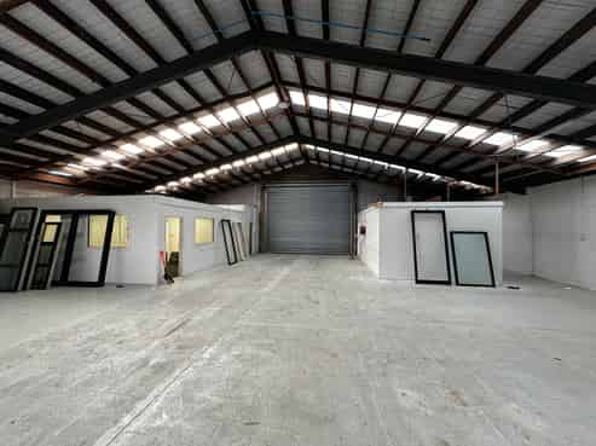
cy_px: 223
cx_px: 298
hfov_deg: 102.1
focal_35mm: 14
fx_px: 241
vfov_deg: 85.6
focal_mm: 2.22
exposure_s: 1/100
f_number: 2.2
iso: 100
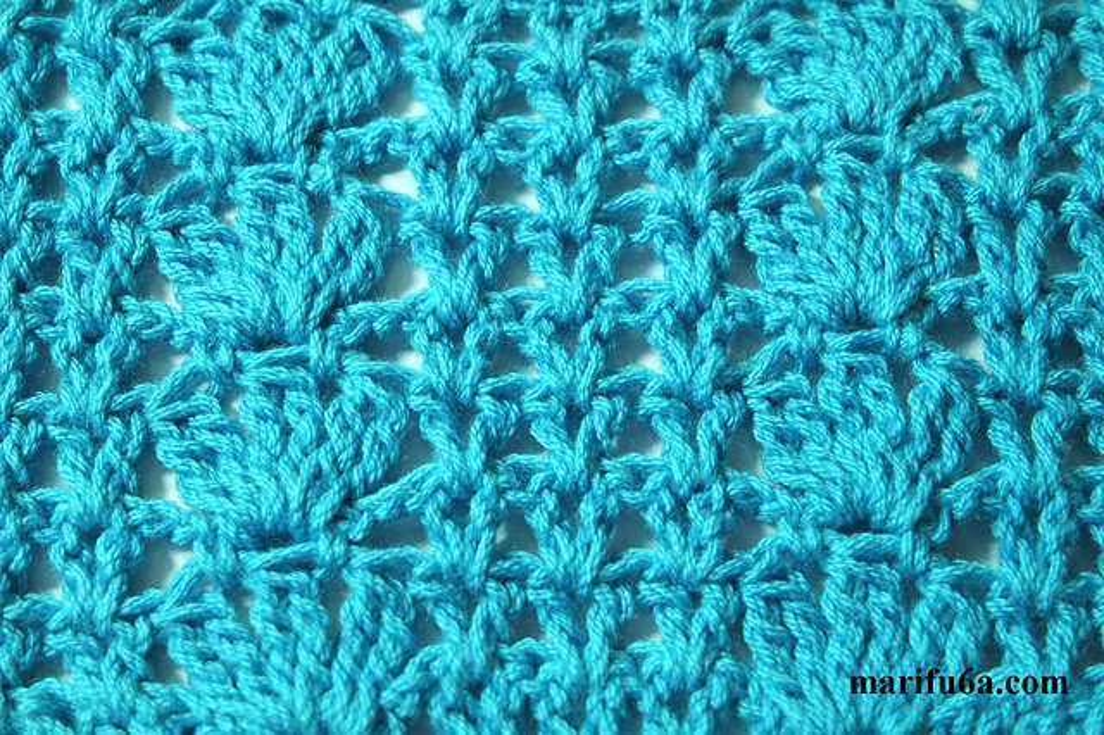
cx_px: 552
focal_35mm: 77
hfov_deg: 26.3
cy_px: 368
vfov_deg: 17.7
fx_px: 2360
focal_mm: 50
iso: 800
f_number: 5.6
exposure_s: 1/80
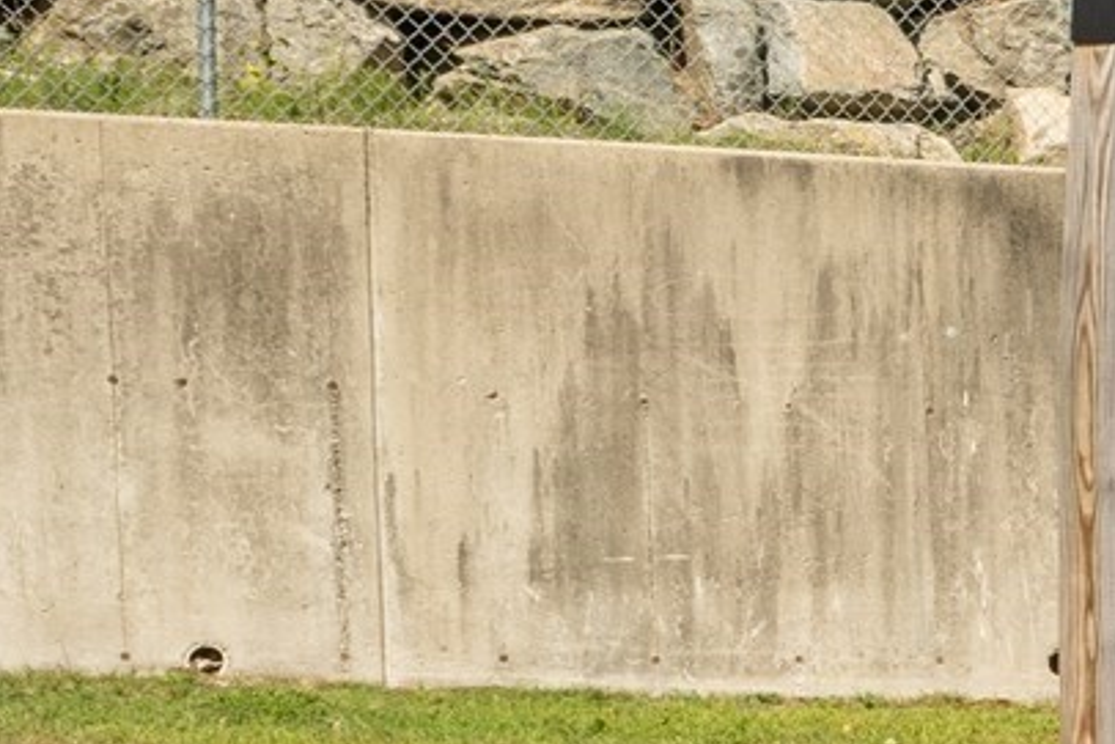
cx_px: 2801
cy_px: 693
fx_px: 3749
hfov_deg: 12.5
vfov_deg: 11.3
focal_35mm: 121
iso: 64
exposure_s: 1/125
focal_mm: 24
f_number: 18
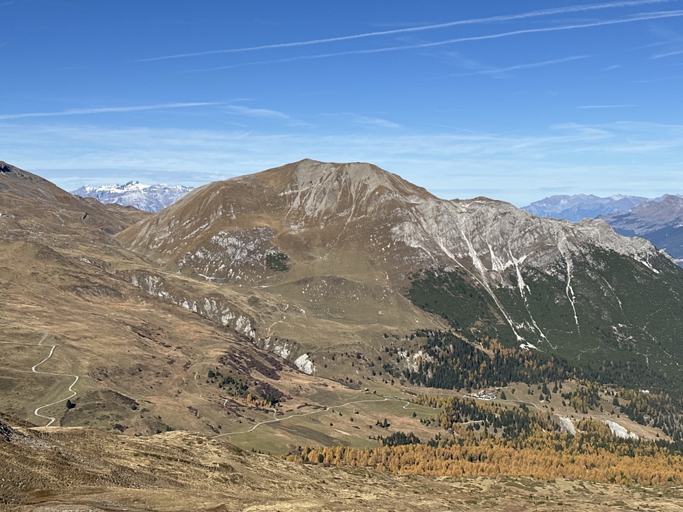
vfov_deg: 30.3
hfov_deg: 39.7
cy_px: 256
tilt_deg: -4.9
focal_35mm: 48
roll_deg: +0.4
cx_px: 342
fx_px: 947
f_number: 1.78
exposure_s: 1/5882
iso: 64
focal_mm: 6.86
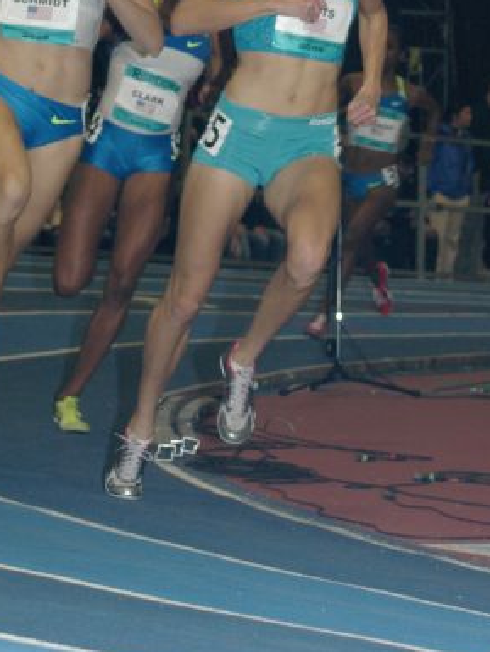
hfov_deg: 6.0
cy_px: 71
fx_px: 4697
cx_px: 271
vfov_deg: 7.9
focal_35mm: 249
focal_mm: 83
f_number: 8
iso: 800
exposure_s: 1/125
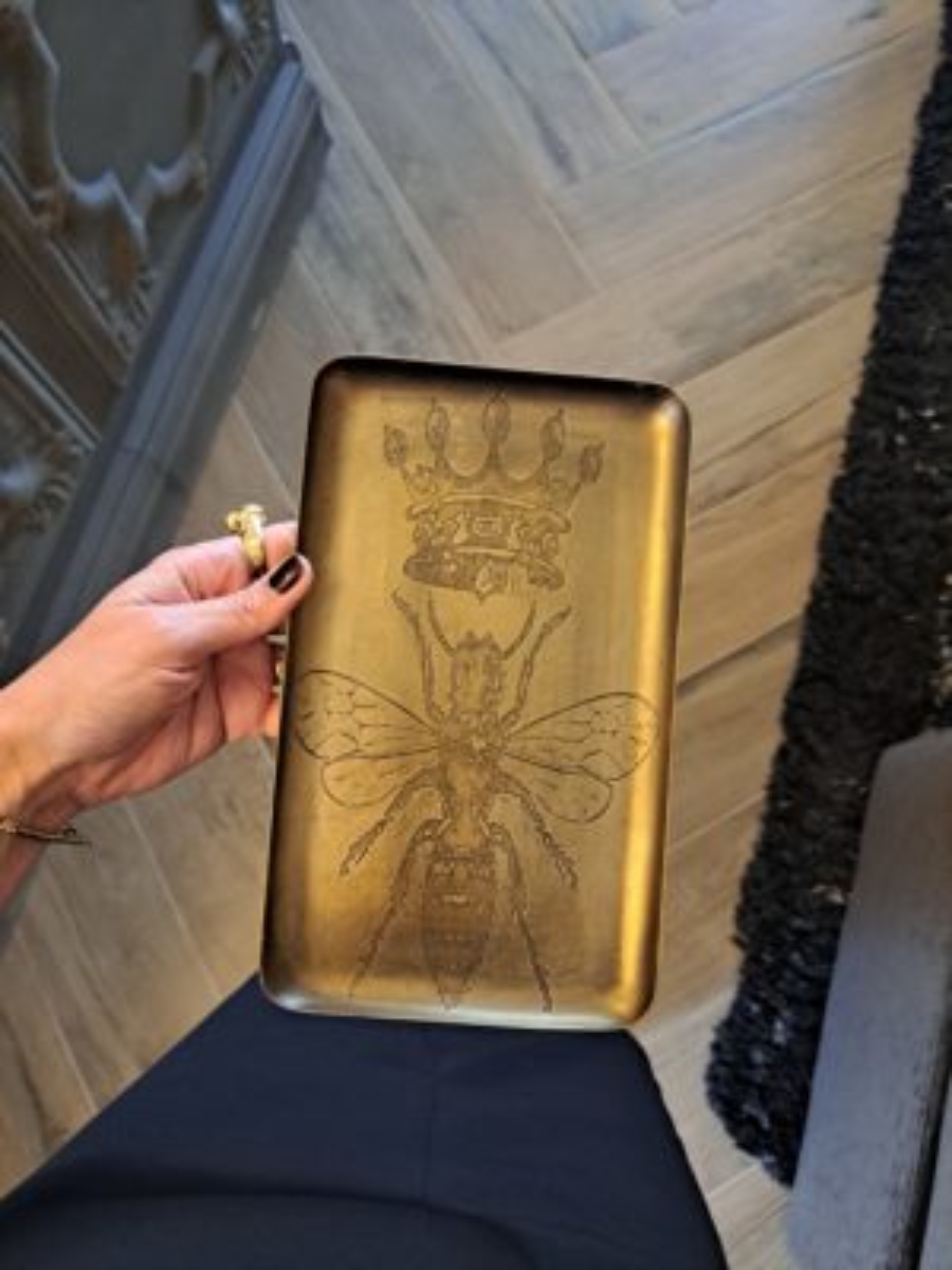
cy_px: 635
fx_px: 880
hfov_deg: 56.8
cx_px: 476
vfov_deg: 71.6
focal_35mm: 24
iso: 400
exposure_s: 1/33
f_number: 1.8
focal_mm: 5.23
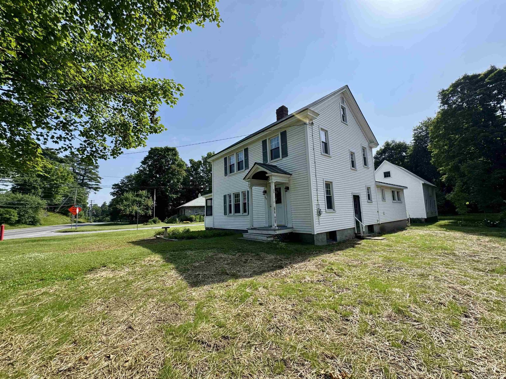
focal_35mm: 14
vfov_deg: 85.7
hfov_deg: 102.1
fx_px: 205
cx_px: 253
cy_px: 190
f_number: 2.2
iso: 50
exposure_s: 1/1477
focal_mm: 2.22
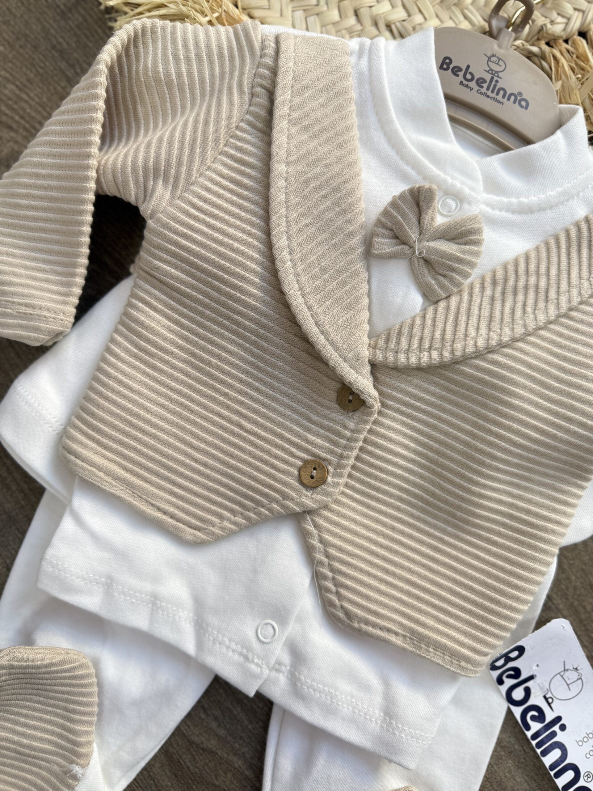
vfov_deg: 71.6
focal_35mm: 24
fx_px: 548
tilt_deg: -87.4
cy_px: 396
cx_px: 296
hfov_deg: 56.8
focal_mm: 6.76
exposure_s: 1/100
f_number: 1.78
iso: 64
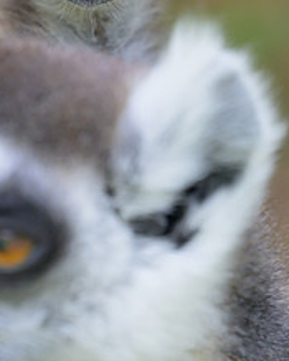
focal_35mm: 1580
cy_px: -83
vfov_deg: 1.2
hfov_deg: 1.0
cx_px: -36
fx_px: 16905
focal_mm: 400
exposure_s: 1/1250
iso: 1000
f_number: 4
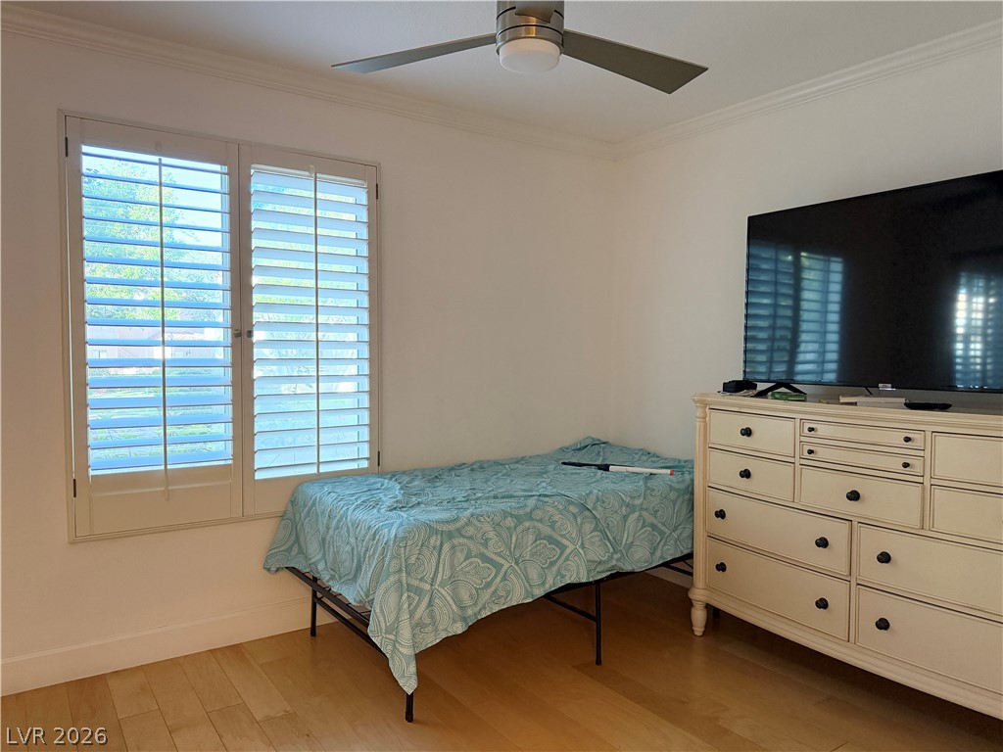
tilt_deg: -2.6
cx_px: 502
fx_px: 695
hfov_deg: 71.6
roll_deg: -1.0
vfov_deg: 56.8
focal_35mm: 24
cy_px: 376
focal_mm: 6.76
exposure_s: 1/60
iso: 500
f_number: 1.78
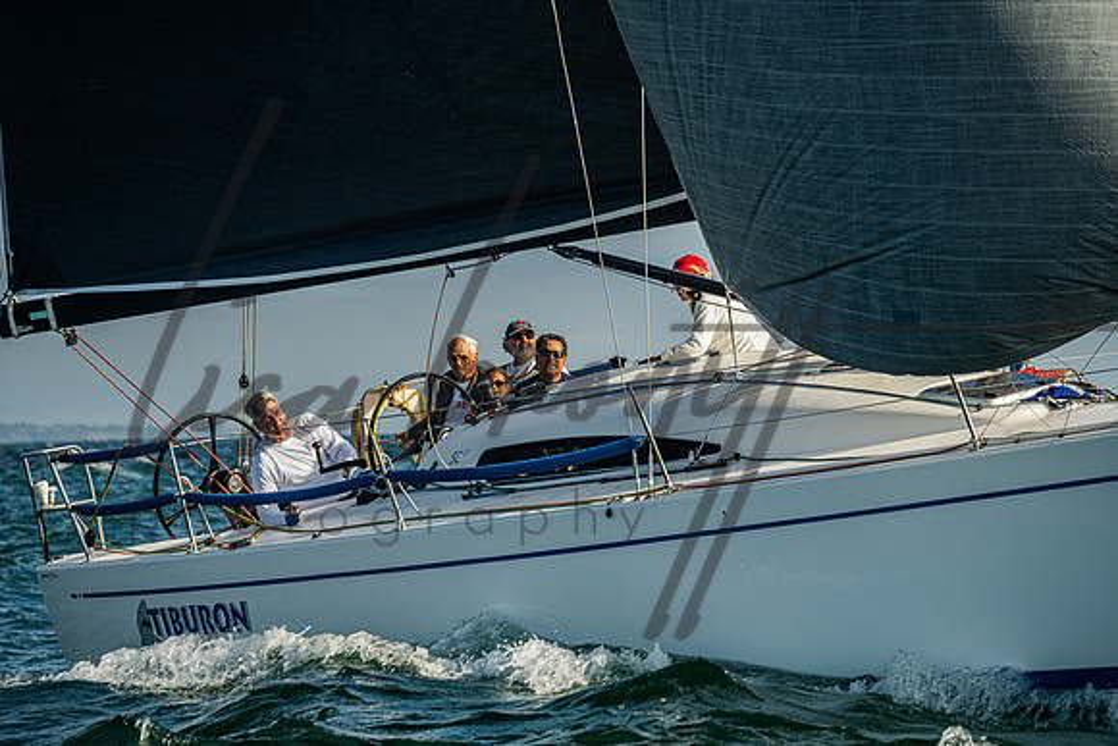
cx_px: 559
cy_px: 373
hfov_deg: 9.3
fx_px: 6843
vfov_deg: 6.2
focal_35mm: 220
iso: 250
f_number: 6.3
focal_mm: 200
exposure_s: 1/640
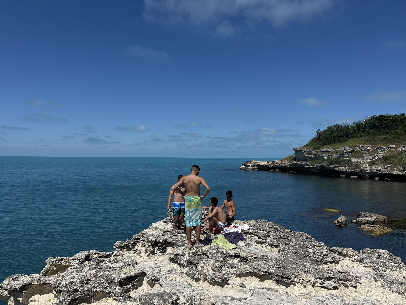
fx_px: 281
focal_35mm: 24
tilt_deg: +1.0
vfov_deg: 56.8
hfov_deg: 71.6
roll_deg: -0.5
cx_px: 203
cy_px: 152
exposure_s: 1/9009
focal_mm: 6.76
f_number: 1.78
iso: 80
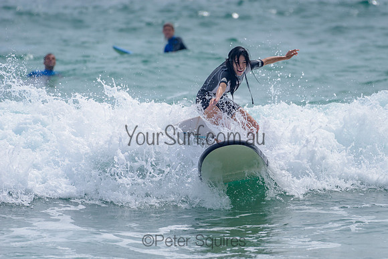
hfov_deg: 3.3
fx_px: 6829
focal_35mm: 634
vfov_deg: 2.2
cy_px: 132
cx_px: 246
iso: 110
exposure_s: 1/2000
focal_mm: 500
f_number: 5.6
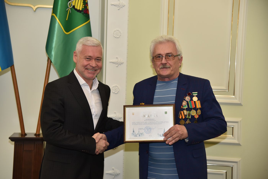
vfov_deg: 19.5
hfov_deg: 28.8
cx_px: 134
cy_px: 90
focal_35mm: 70
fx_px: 521
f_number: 4
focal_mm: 70
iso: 800
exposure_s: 1/200
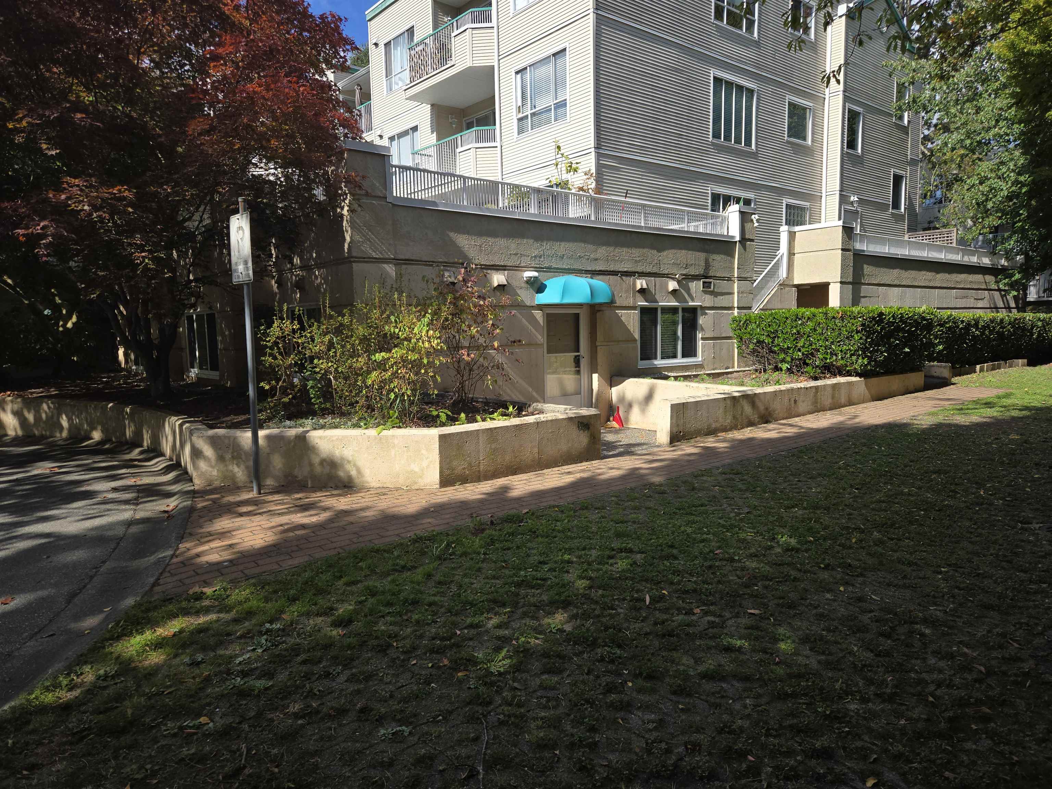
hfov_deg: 73.9
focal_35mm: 23
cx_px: 526
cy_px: 394
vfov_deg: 58.9
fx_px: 699
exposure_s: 1/1218
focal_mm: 5.4
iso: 25
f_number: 1.8
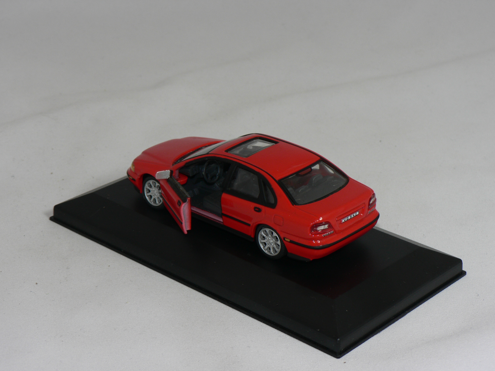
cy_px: 186
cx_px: 248
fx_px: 1144
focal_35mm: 80
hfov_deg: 24.4
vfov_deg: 18.4
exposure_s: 1/60
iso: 80
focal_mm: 13.4
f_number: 4
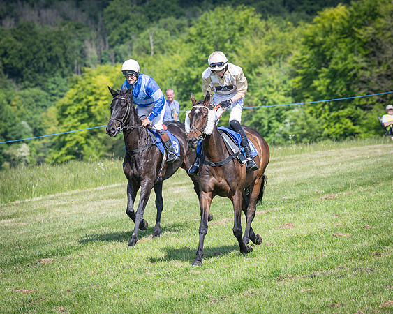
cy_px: 169
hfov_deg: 7.3
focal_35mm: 264
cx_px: 189
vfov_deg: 5.9
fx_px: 3073
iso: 400
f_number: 4
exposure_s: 1/3200
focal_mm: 125
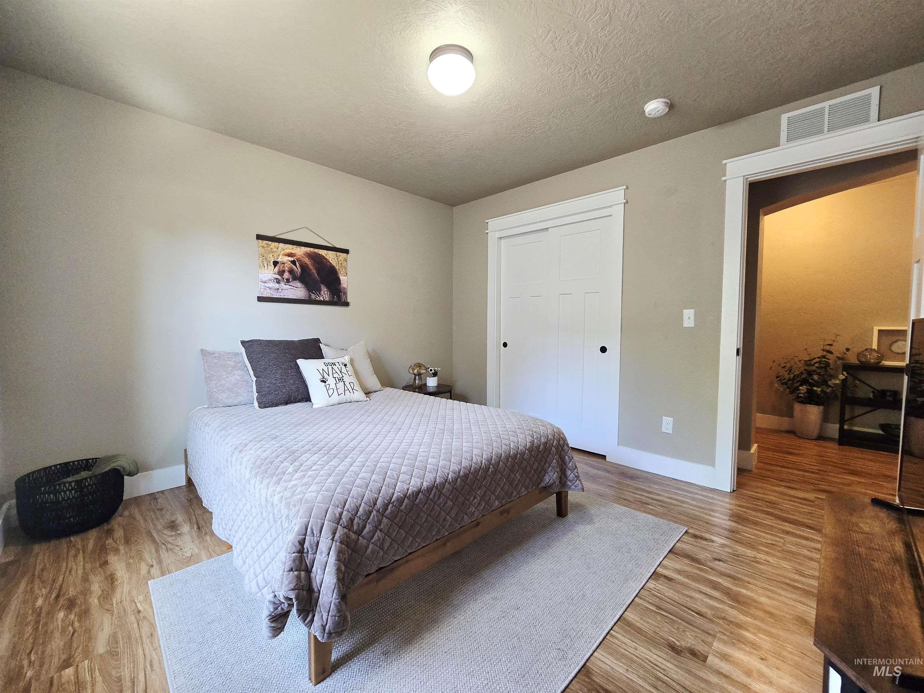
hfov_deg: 106.2
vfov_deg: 89.9
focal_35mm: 13
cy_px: 346
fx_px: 347
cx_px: 462
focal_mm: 2.2
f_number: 2.2
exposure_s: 1/60.2
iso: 160
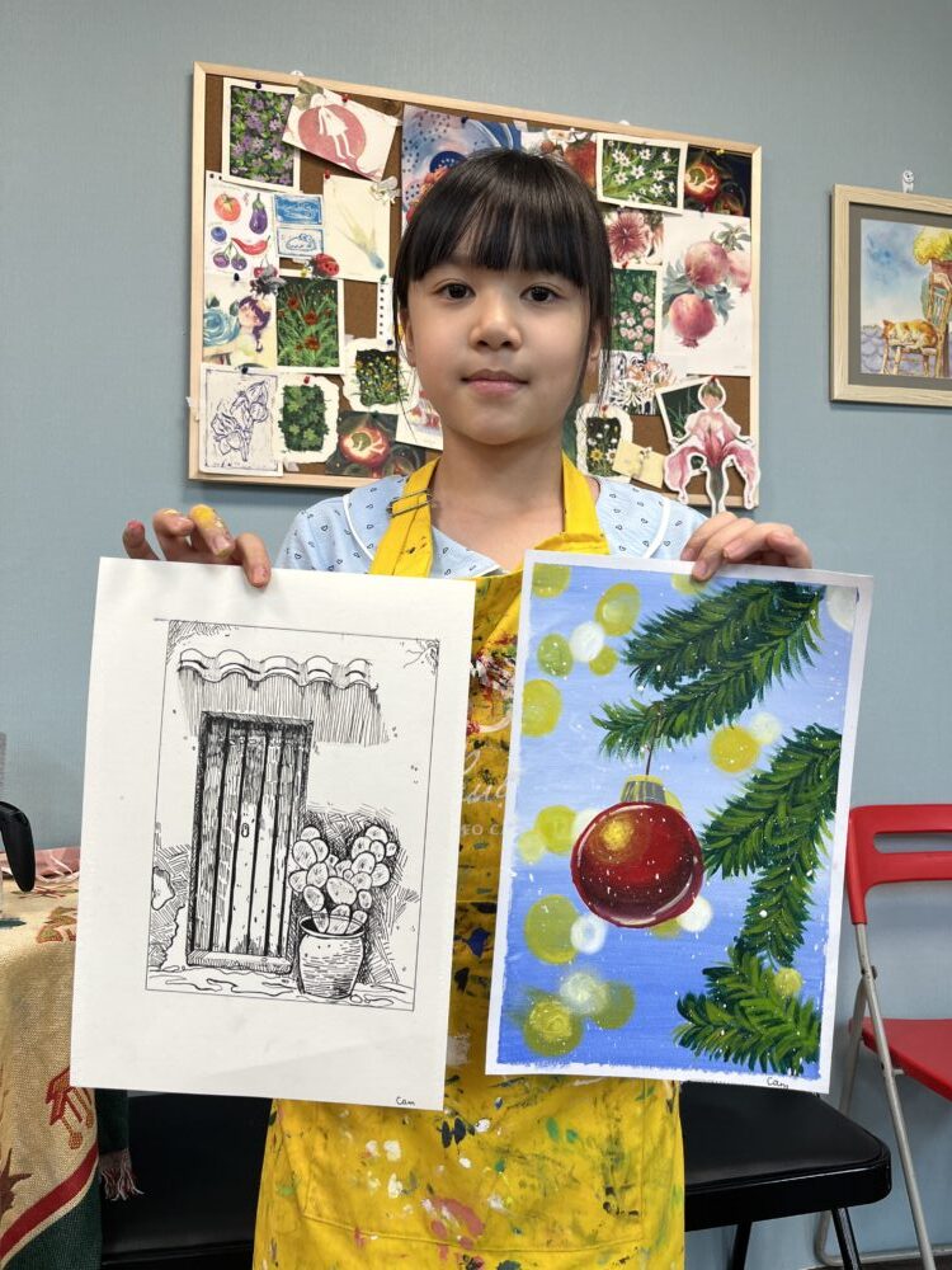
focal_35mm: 26
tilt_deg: +1.1
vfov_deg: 67.3
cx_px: 476
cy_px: 635
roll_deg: -0.3
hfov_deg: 53.1
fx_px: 953
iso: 50
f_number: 1.6
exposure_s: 1/100
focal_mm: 5.1
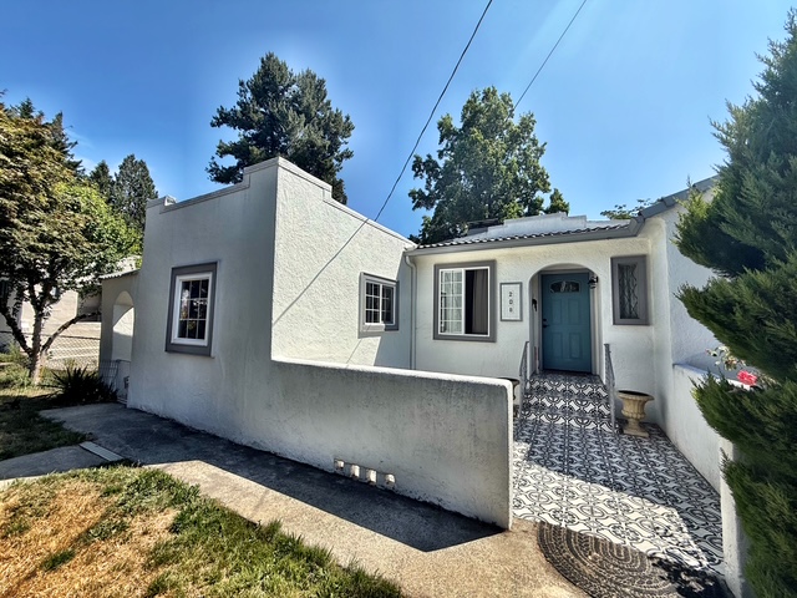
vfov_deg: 85.7
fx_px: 322
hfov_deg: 102.1
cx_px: 398
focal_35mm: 14
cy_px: 299
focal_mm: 2.22
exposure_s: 1/3289
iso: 50
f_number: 2.2
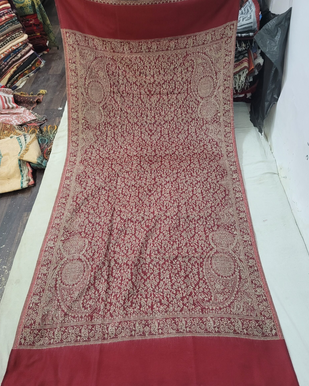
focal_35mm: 28
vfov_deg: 62.2
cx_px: 155
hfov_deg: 51.5
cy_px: 199
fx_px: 320
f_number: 1.8
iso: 500
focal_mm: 5.4
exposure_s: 1/50
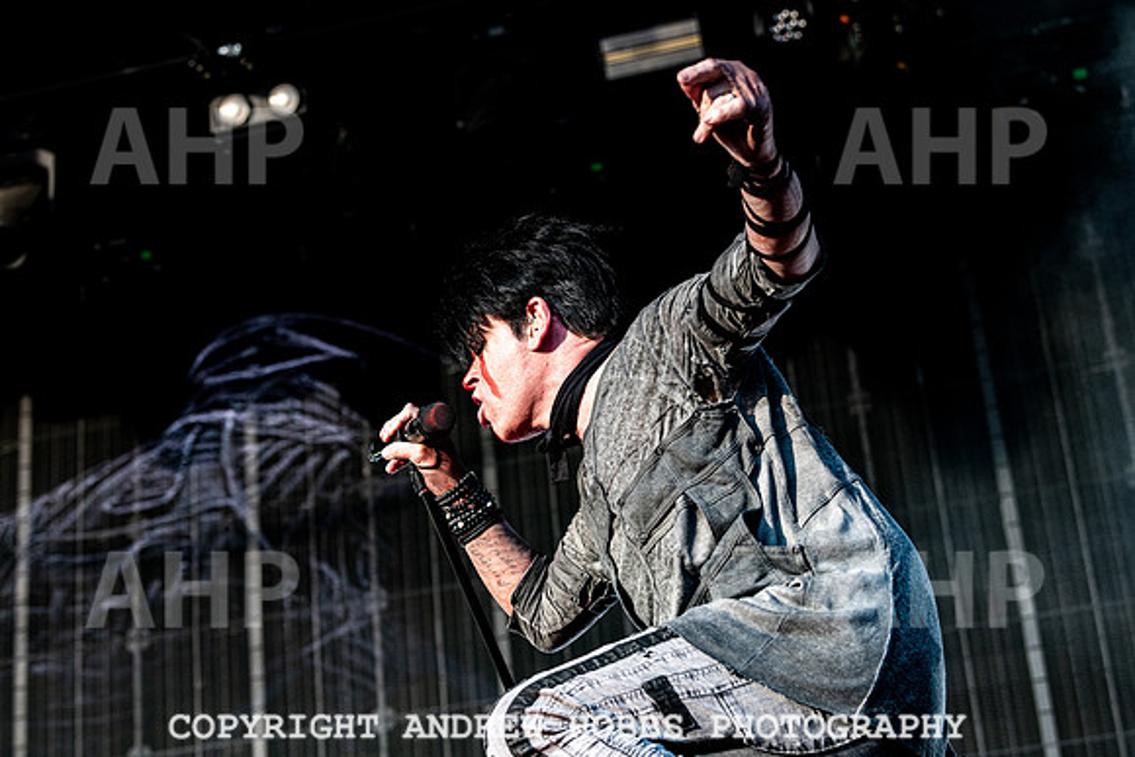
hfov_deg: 23.8
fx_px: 2690
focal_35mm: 85
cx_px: 527
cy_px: 364
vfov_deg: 16.0
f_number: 4.5
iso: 800
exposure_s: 1/2000
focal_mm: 78
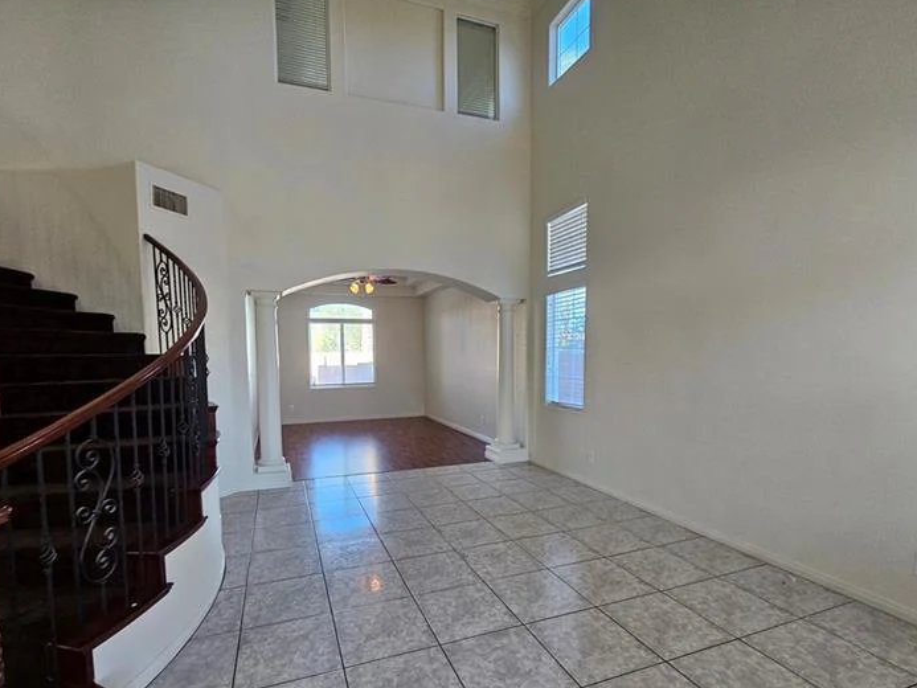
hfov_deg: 98.0
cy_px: 388
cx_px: 431
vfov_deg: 81.4
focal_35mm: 15
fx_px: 397
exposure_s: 1/60
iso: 250
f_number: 2.2
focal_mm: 2.2
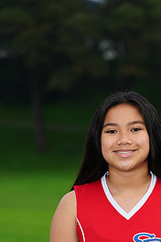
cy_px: 256
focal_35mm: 310
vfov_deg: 6.6
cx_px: 133
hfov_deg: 4.4
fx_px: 2079
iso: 200
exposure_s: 1/200
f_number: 5
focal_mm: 141
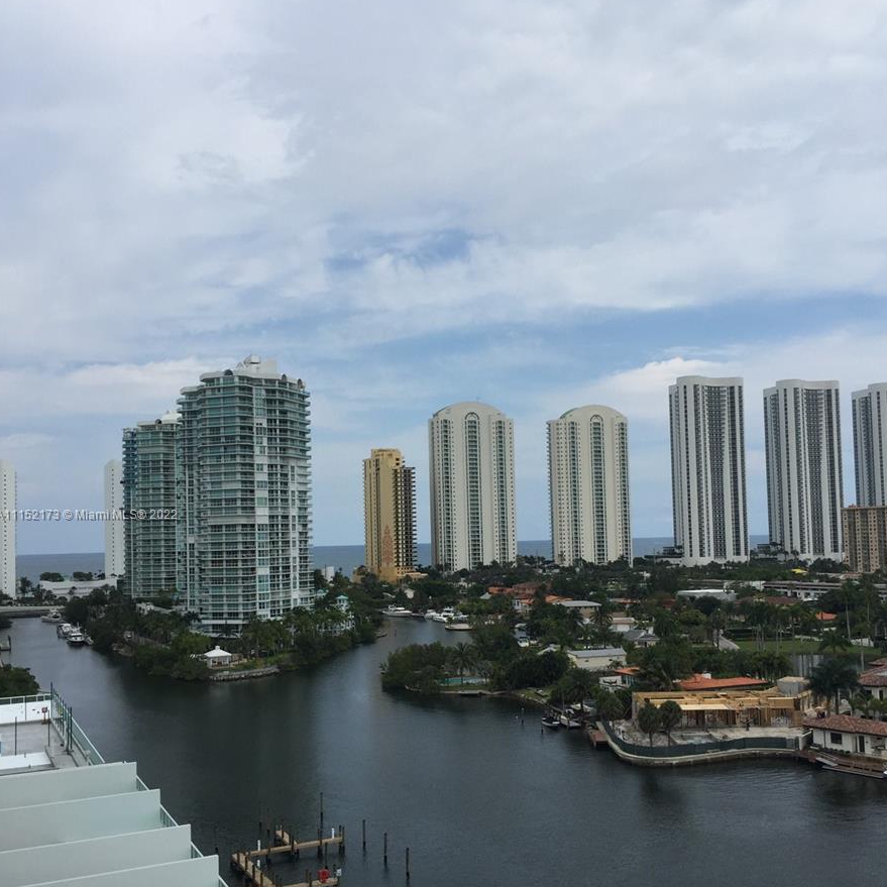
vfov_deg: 47.0
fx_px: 1015
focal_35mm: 35
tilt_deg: +2.5
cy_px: 516
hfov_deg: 47.2
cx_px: 447
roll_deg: +1.0
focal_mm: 4.15
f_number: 2.2
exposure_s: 1/2825
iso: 32
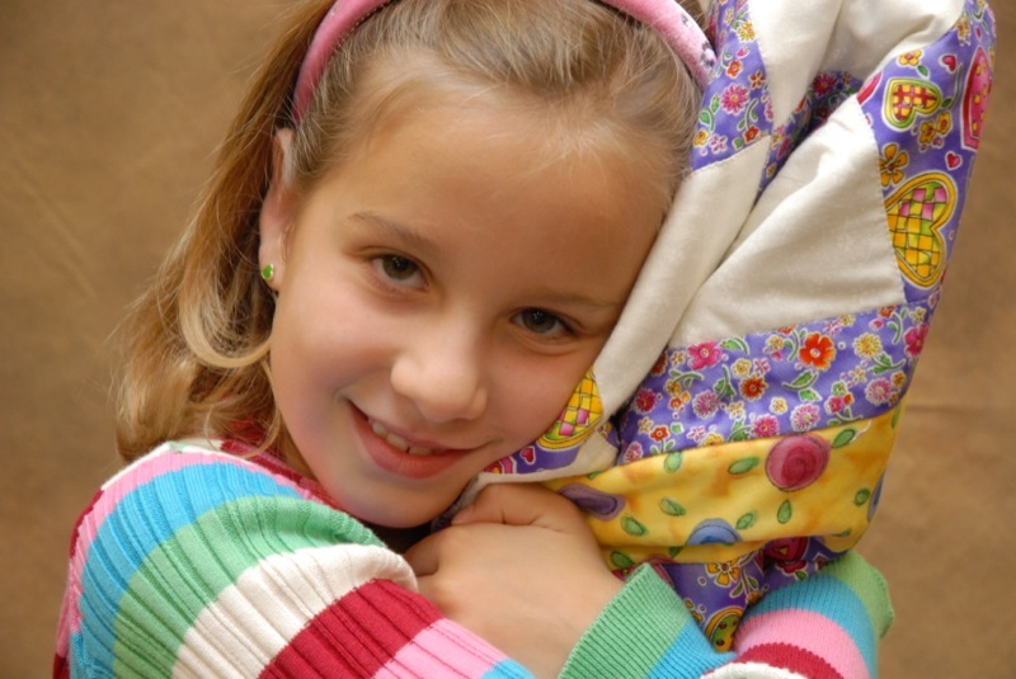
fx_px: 2966
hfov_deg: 19.4
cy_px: 340
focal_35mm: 105
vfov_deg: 13.1
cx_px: 508
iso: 640
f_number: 6.3
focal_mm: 70
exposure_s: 1/60
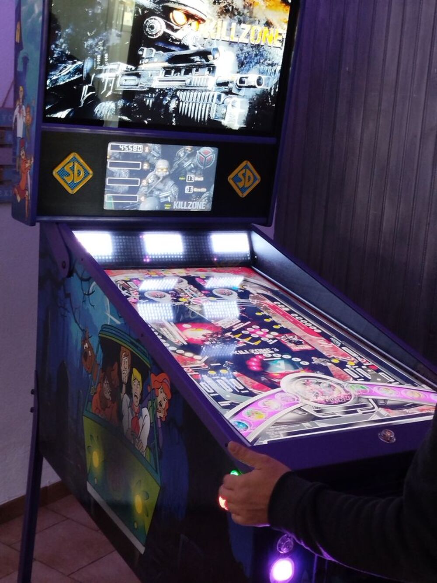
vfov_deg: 39.7
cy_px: 292
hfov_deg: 30.3
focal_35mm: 48
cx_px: 218
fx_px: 808
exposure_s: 1/20
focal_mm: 5.31
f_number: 1.7
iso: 400
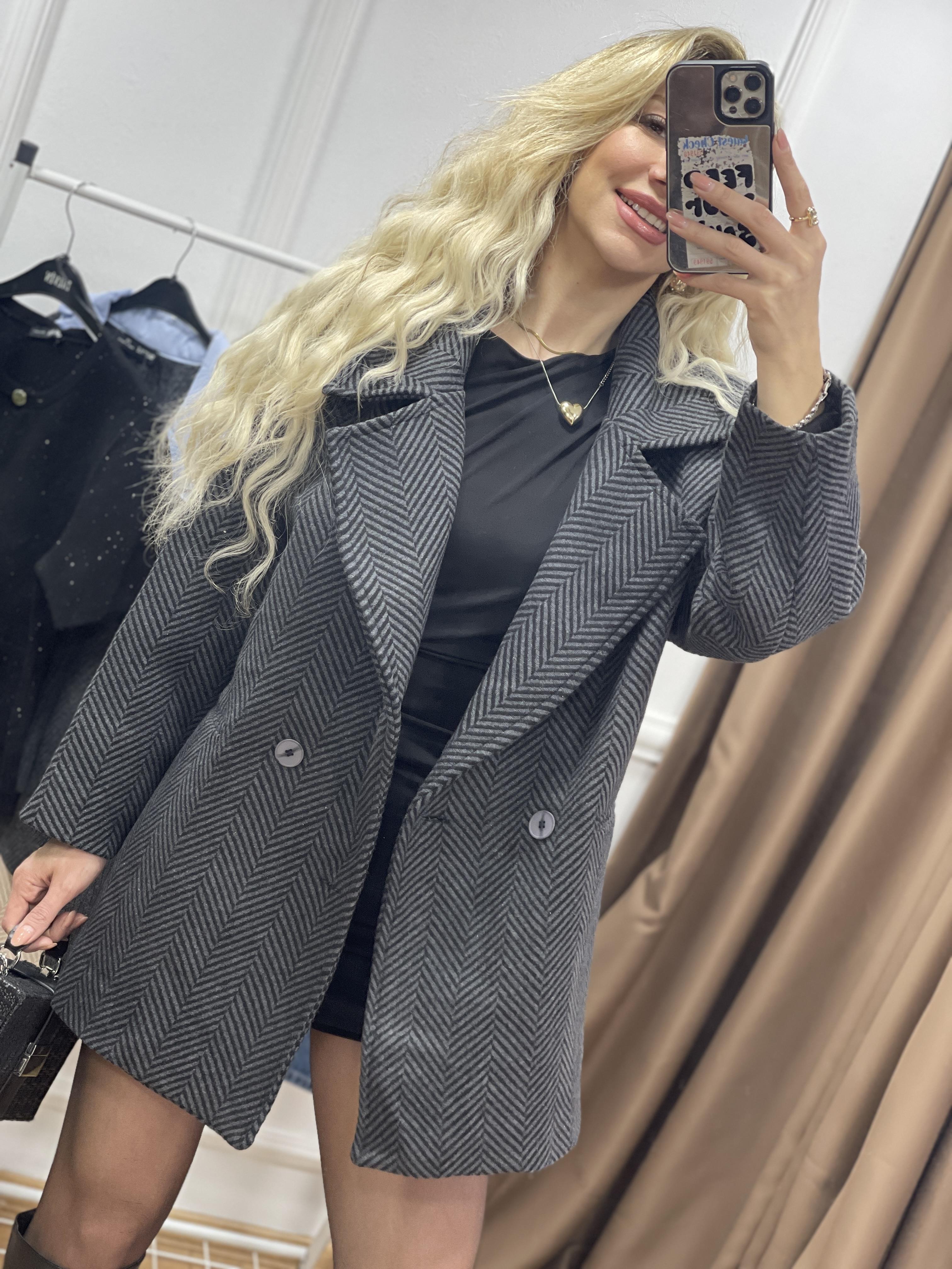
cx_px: 476
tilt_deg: -18.6
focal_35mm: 64
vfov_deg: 30.3
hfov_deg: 22.9
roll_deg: -20.1
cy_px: 634
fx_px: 2347
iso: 80
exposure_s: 1/100
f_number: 2.2
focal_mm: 7.5
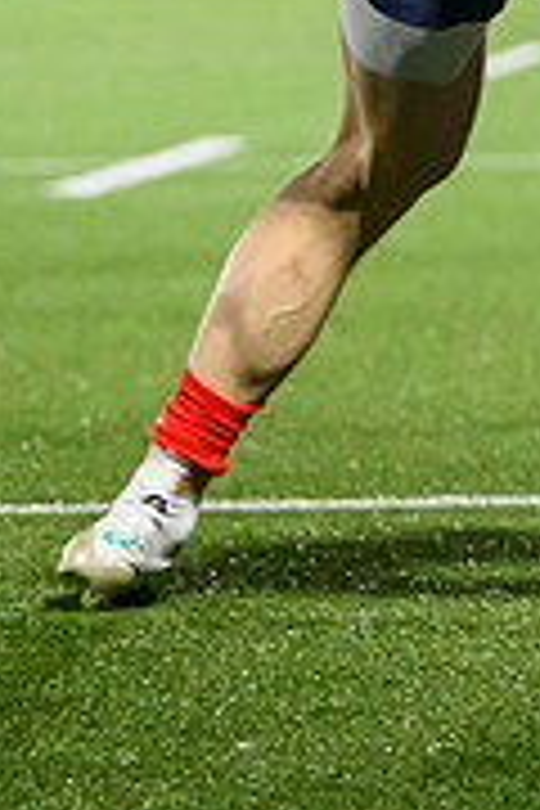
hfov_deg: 2.6
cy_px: 318
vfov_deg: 4.0
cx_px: 1608
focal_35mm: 520
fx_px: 11699
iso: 4000
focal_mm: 90
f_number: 2.8
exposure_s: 1/1250
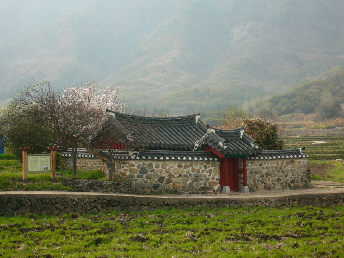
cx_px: 172
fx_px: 884
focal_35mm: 89
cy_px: 129
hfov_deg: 22.0
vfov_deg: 16.6
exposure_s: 1/250
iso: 100
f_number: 4.6
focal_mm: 14.7
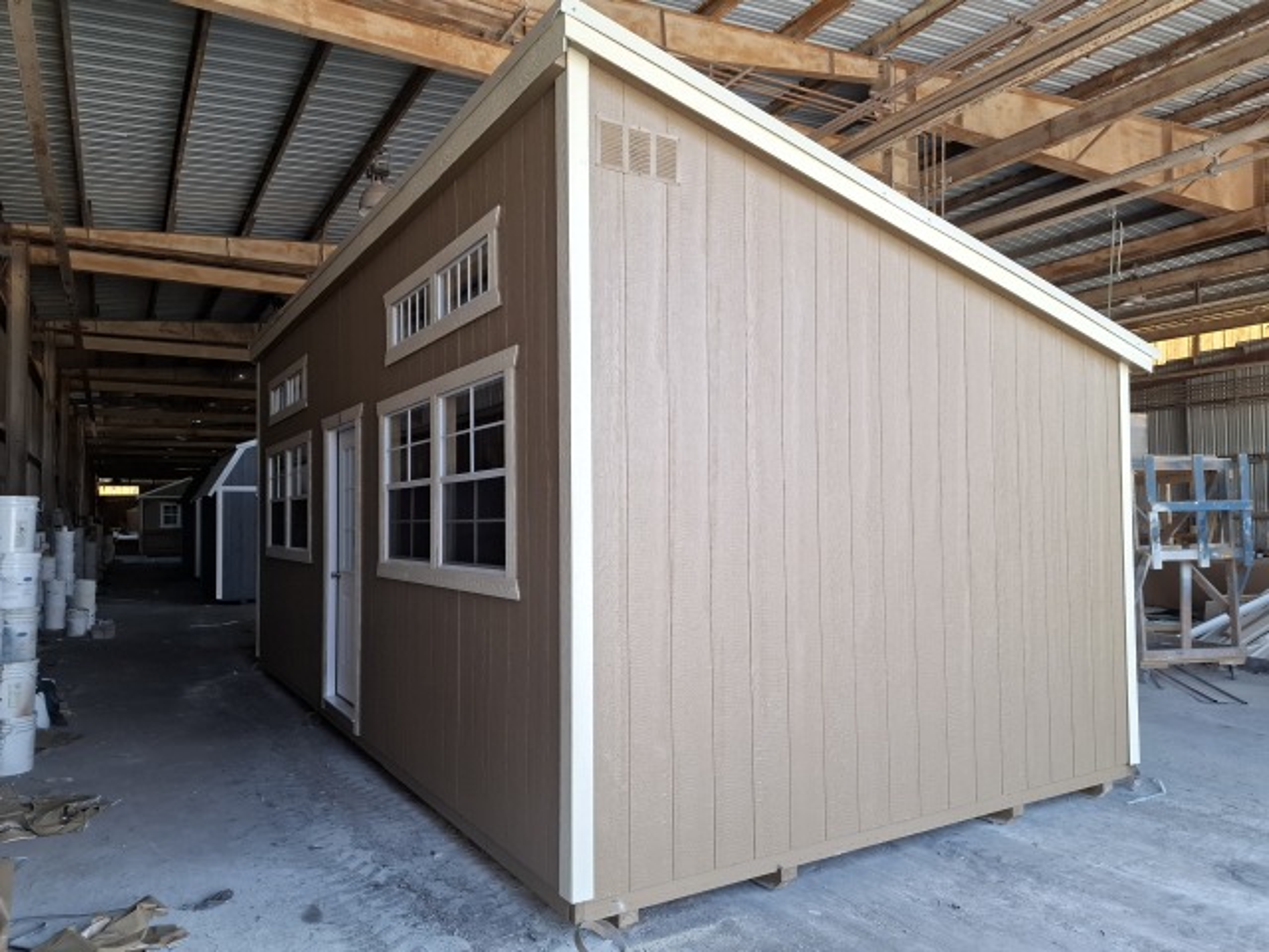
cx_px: 634
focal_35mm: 23
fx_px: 843
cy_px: 476
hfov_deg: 73.9
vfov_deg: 58.9
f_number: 1.8
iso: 50
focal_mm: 5.54
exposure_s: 1/153
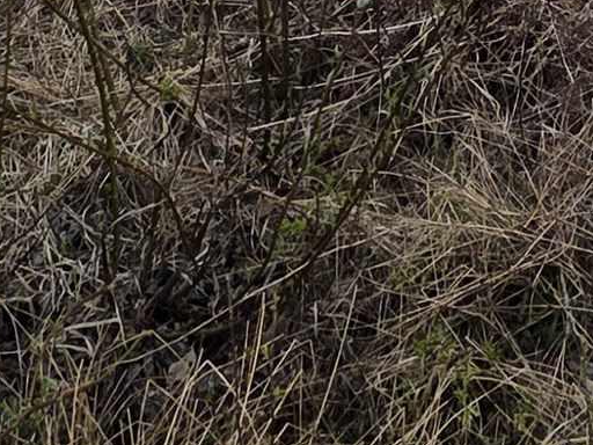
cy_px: -809
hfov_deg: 23.1
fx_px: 1336
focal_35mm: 78
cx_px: 691
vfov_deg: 12.0
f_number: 1.9
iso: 40
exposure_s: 1/1654
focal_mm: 2.2
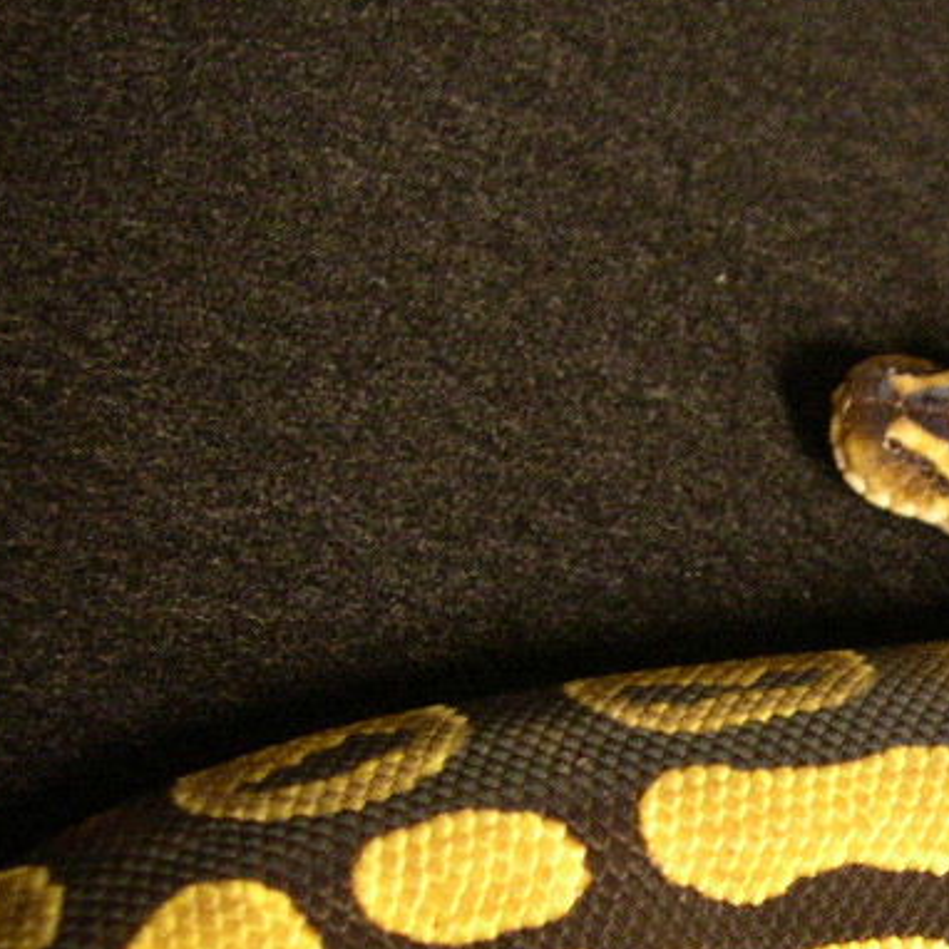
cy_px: 797
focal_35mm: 90
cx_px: 1001
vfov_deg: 19.1
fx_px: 2791
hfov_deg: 18.7
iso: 400
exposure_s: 1/3.4
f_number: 2.8
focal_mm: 8
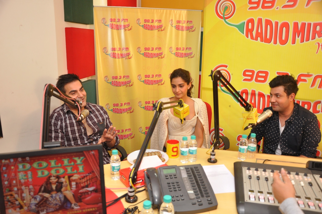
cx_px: 161
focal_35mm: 32
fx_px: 281
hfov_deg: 59.5
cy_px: 107
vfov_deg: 41.6
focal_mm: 21
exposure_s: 1/100
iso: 400
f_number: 3.8
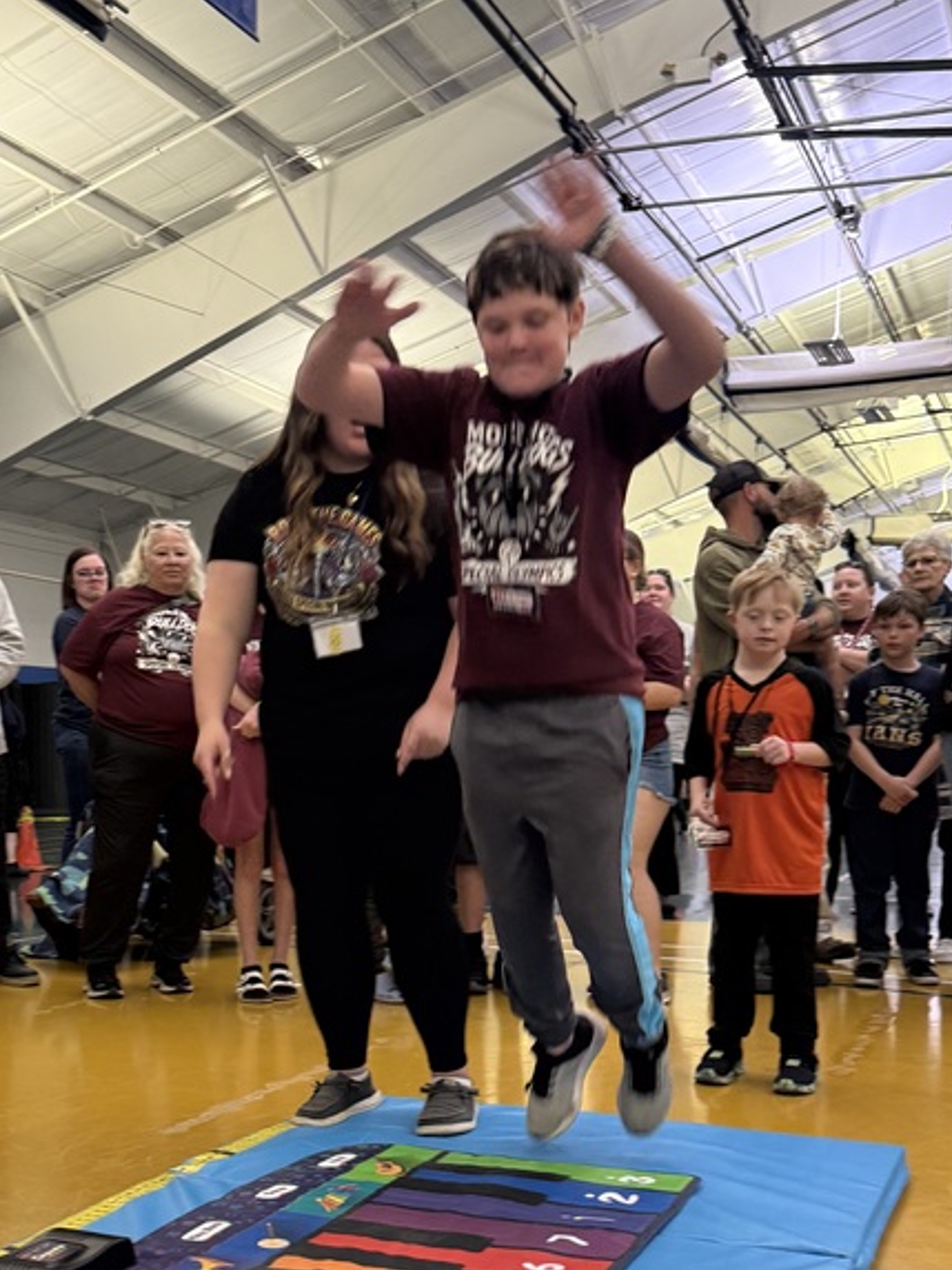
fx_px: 1577
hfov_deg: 33.6
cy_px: 835
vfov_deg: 43.3
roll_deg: +1.1
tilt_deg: -3.3
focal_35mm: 43
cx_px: 426
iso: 250
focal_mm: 6.76
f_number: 1.78
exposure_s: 1/60
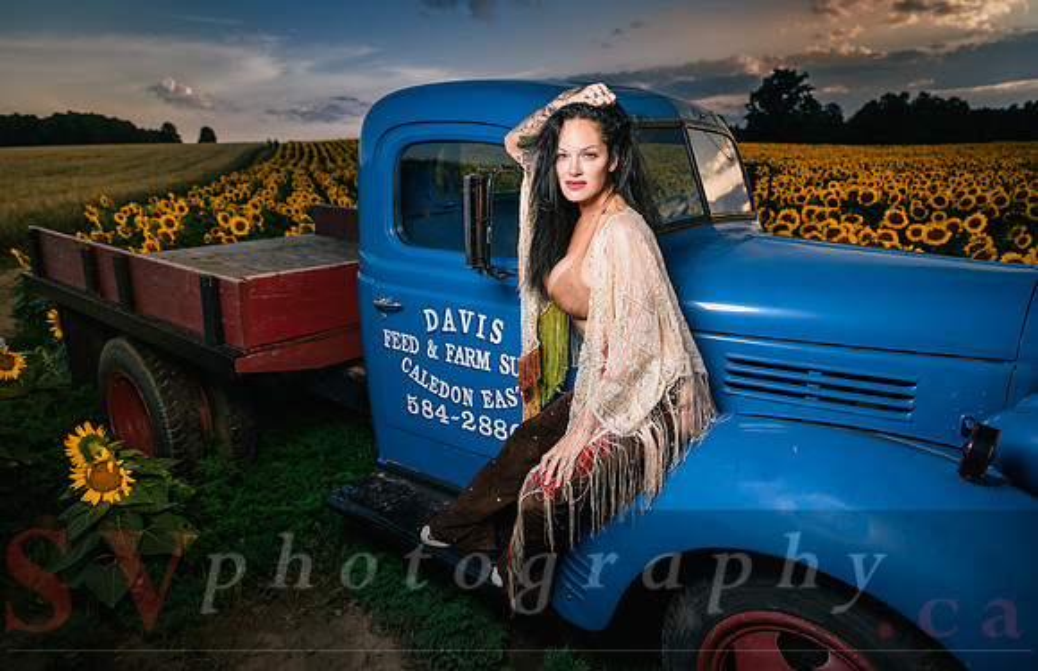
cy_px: 336
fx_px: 692
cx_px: 519
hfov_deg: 73.8
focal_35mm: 24
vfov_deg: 51.8
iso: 100
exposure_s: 1/160
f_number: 3.2
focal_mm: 24
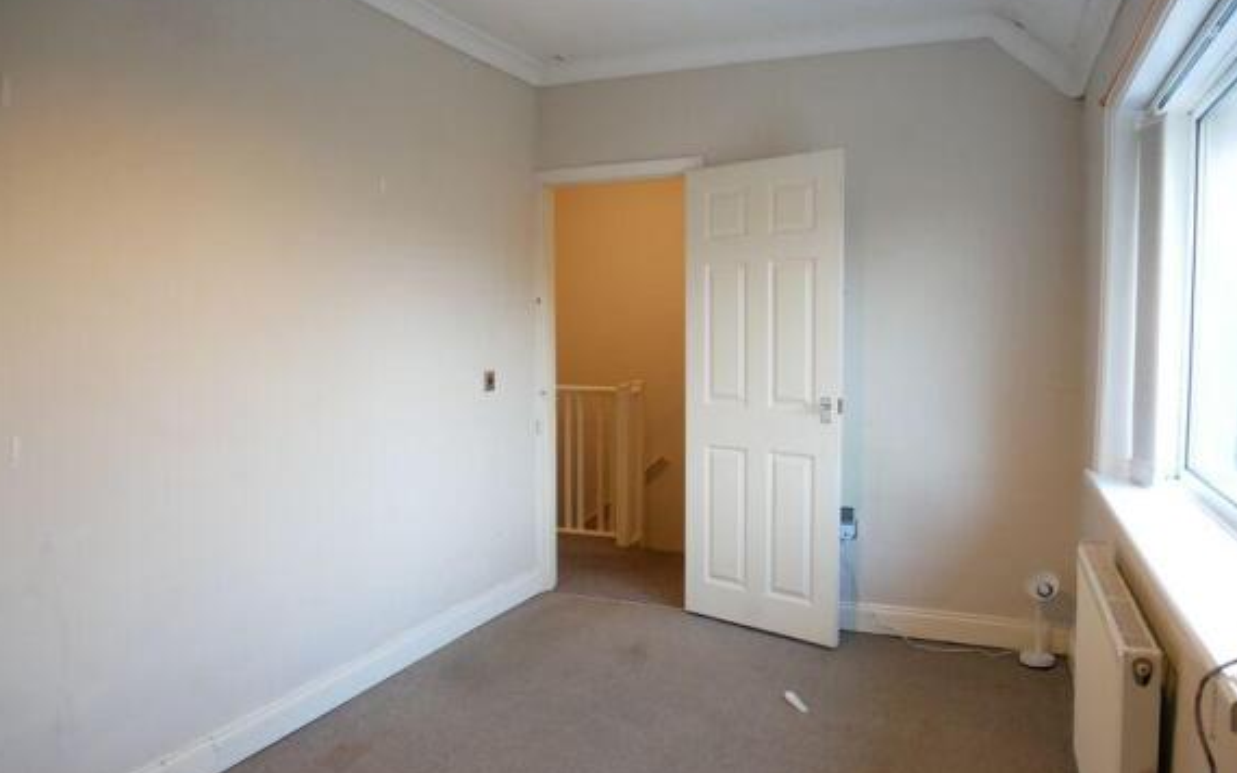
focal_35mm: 26
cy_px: 372
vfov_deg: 47.6
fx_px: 876
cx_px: 620
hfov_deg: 70.4
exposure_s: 1/60
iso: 1000
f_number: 3.5
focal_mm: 12
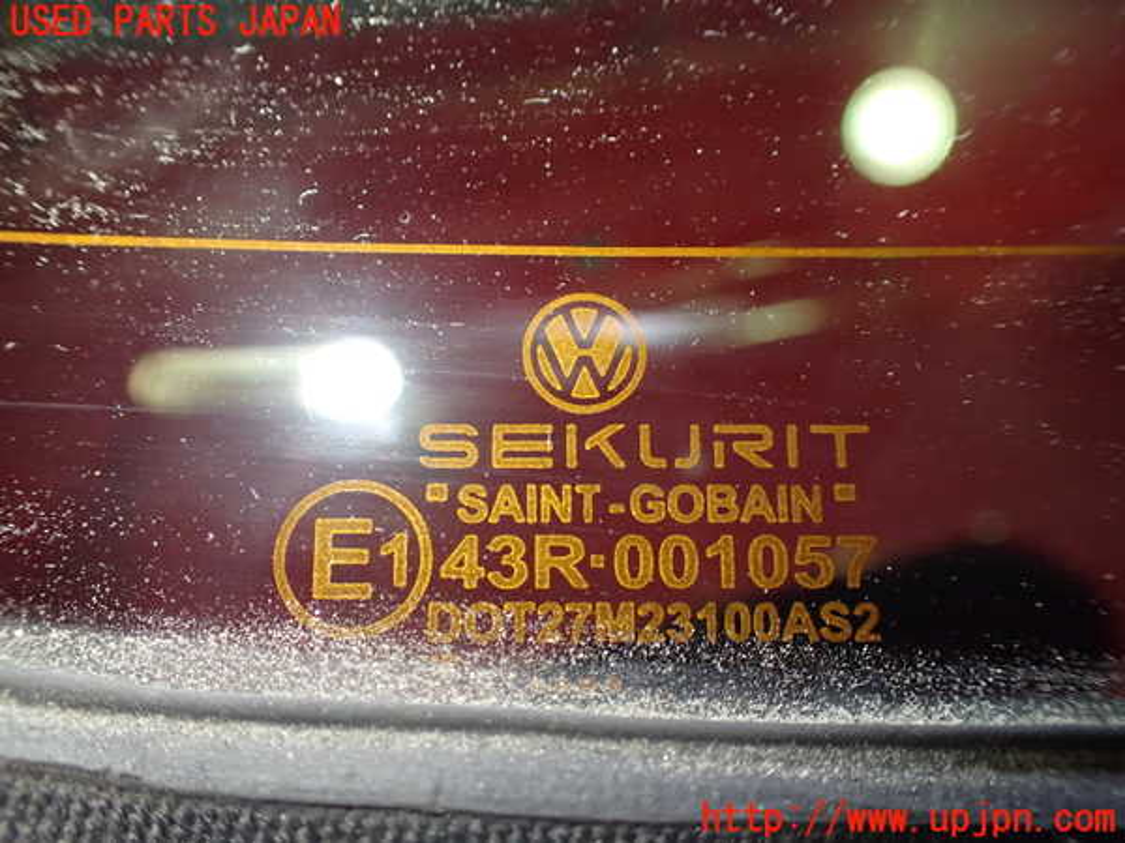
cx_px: 562
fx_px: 975
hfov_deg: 60.0
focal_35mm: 30
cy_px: 422
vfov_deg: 46.8
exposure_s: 1/60
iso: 800
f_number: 2.3
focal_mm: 5.4
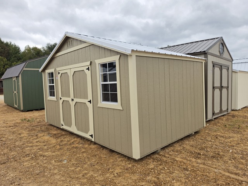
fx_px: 165
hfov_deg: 73.9
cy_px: 93
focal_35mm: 23
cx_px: 124
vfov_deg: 58.9
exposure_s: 1/2866
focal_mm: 6.5
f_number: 1.4
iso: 64
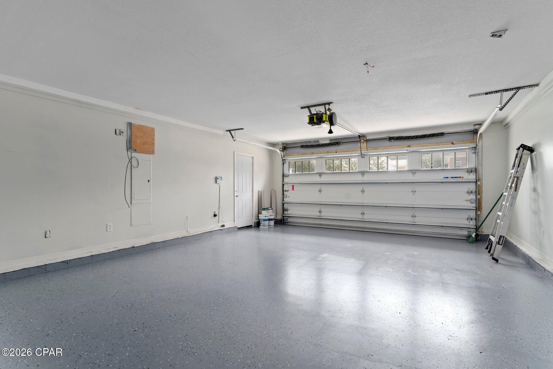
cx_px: 276
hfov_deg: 92.9
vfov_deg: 70.1
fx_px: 263
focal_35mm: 17
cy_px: 184
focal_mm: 17.1
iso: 400
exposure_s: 1/8
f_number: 8
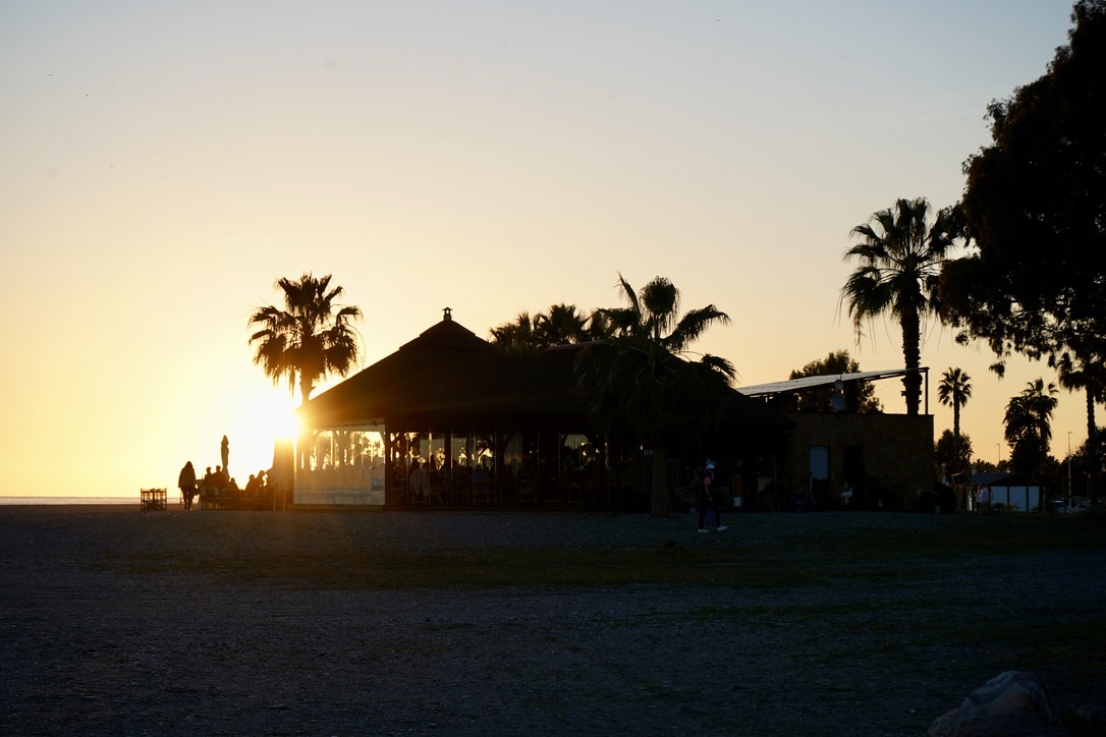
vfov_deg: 19.5
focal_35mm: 70
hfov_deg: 28.8
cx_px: 553
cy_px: 368
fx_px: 2150
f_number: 8
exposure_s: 1/160
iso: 100
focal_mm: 70
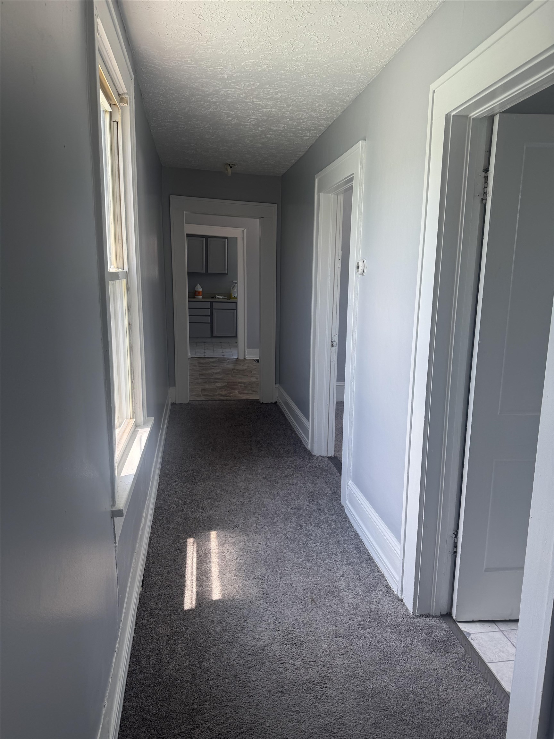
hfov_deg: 56.8
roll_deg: -0.6
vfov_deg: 71.6
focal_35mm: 24
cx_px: 277
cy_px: 370
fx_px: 512
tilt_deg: -10.7
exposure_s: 1/214
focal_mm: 6.76
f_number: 1.78
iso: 64
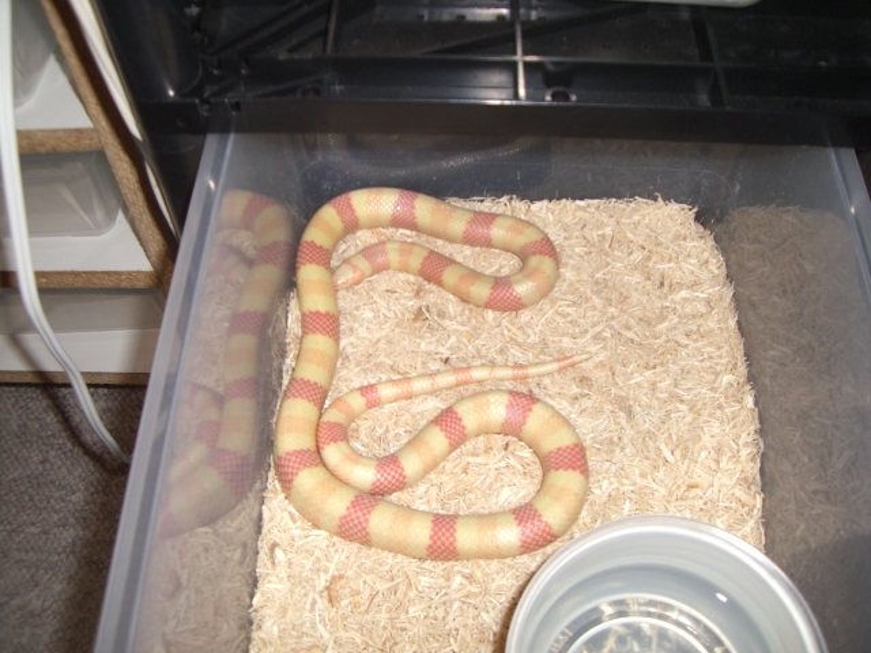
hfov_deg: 49.0
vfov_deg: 37.7
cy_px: 326
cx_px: 436
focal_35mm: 38
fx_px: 956
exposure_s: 1/60
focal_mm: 6.2
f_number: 2.7
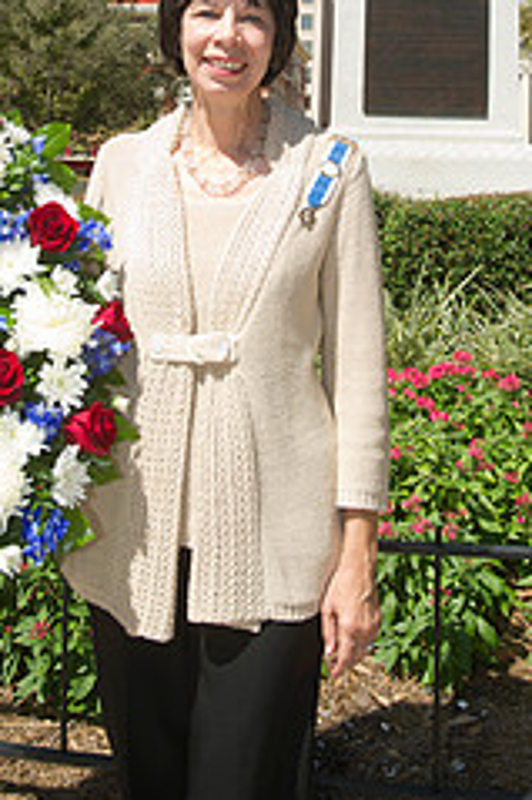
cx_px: 283
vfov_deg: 30.4
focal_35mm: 64
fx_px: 1421
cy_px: 124
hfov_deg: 21.2
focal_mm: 34
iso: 200
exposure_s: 1/250
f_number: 8
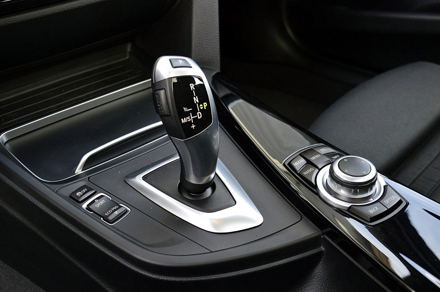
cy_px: 146
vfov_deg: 31.8
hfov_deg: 46.4
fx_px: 513
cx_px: 220
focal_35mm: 42
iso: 800
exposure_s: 1/60
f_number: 5.6
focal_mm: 28
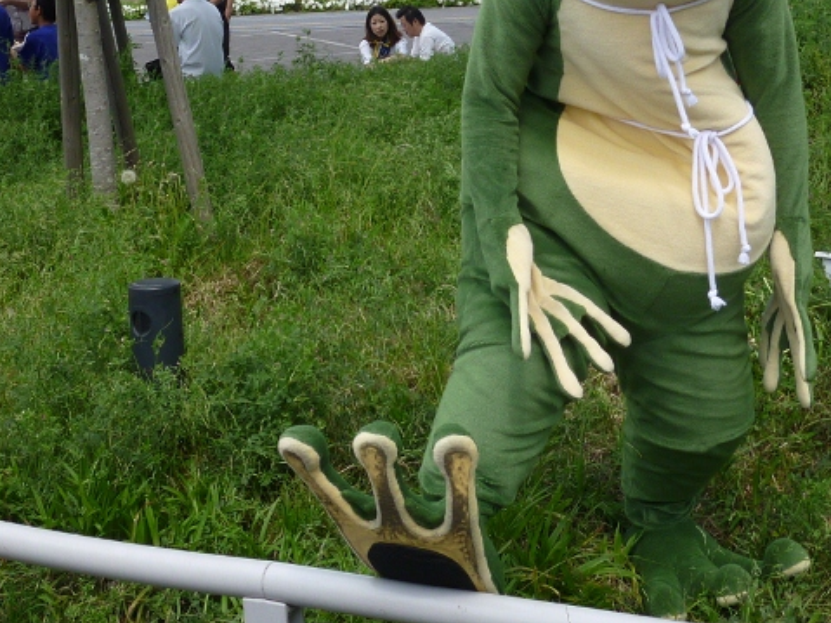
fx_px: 1488
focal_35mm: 62
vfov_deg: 23.3
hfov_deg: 31.2
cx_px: 354
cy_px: 123
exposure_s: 1/400
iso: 80
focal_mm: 5.2
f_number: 3.5
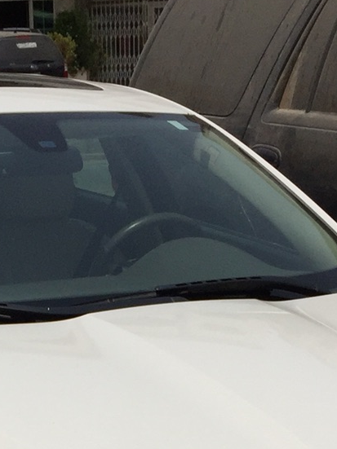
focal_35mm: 101
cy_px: 601
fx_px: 1312
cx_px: 42
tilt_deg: -21.8
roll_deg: +1.5
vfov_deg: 18.0
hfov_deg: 14.5
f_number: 2.2
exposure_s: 1/6623
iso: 32
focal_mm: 4.15
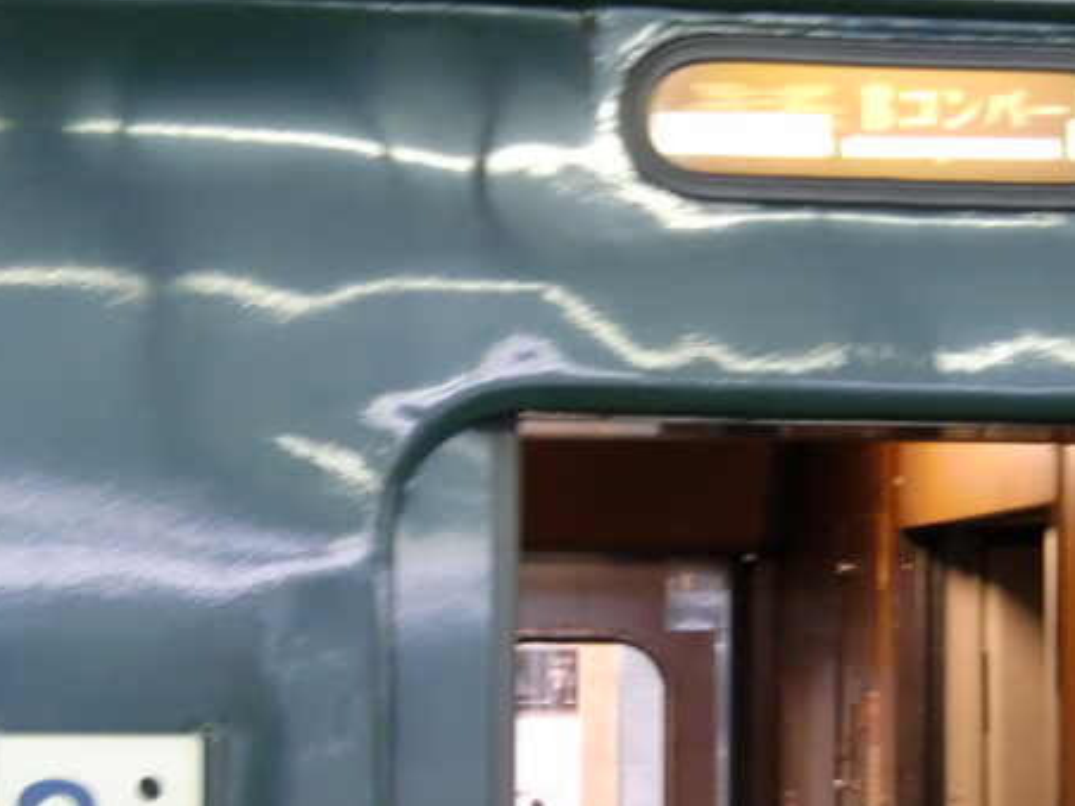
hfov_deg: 21.3
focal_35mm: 92
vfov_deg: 16.0
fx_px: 2857
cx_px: 633
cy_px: 514
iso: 400
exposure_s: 1/10
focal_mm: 11.6
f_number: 4.4
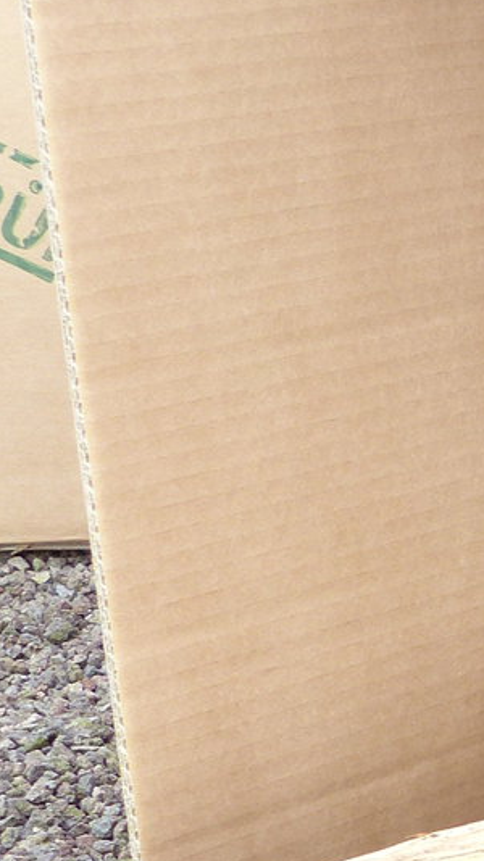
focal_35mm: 111
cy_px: 648
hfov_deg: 9.8
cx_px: 1108
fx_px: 2535
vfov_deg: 19.2
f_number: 3.5
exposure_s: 1/125
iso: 100
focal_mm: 6
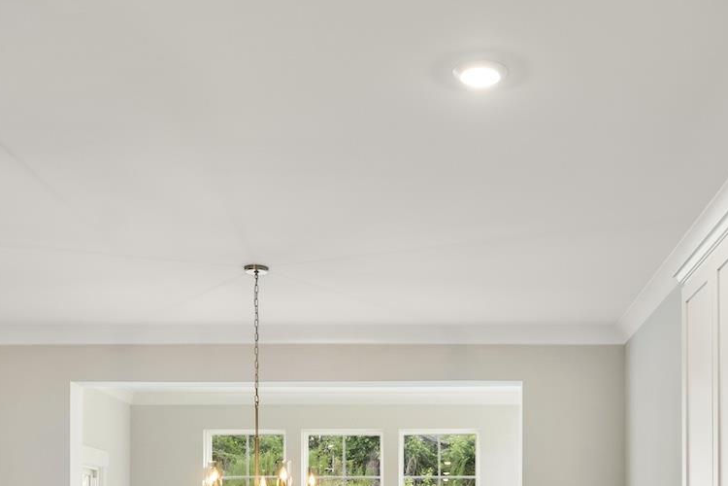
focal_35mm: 52
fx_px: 1051
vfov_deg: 24.2
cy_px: 544
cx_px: 458
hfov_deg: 37.9
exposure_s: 1/8
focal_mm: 20
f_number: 5.6
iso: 400
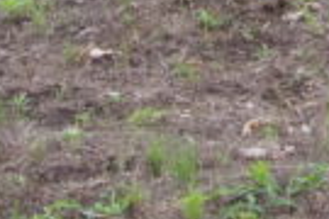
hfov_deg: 6.3
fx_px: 2906
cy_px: -585
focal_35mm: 318
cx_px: 687
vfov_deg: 4.1
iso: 1600
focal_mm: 28
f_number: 22
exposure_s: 1/125
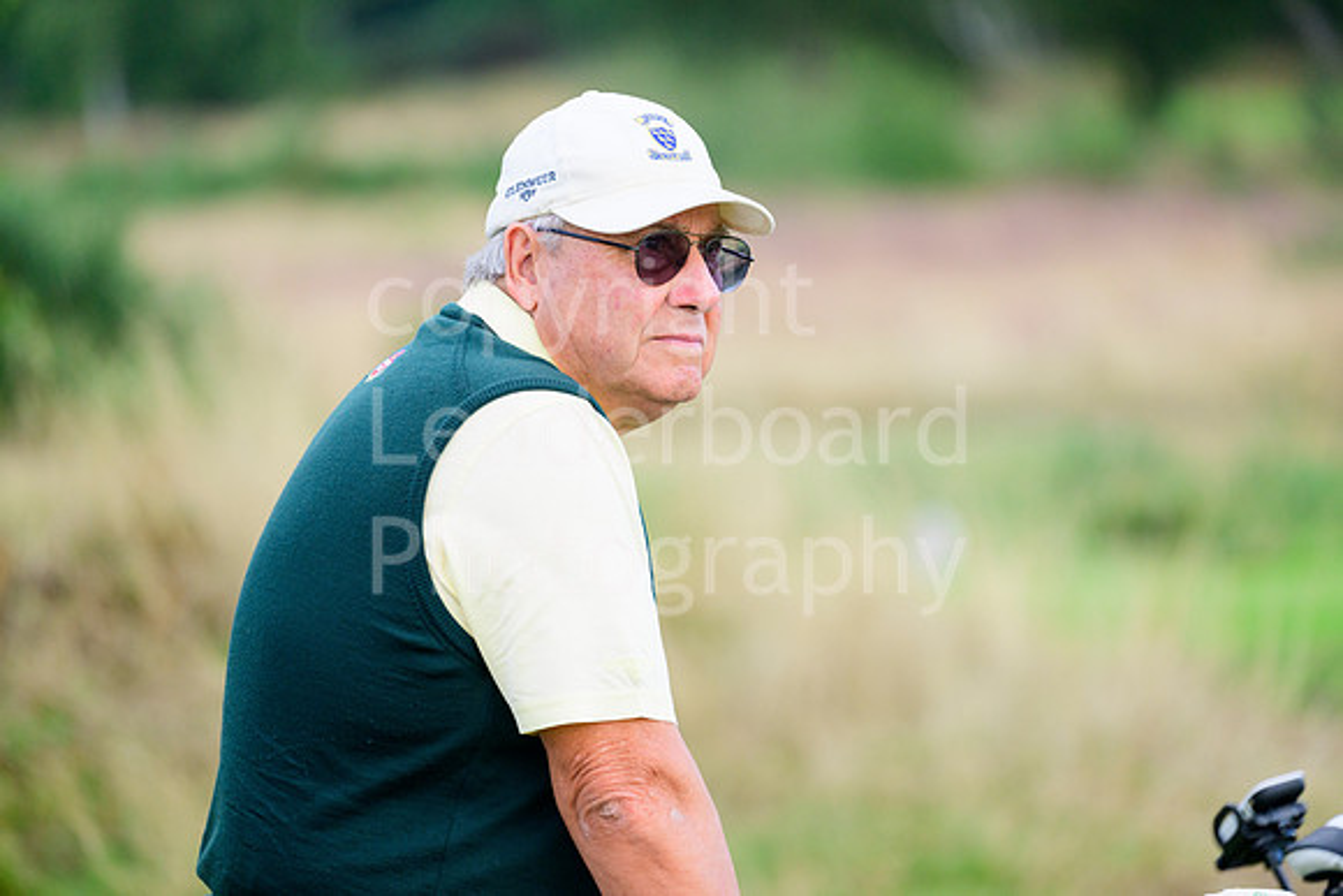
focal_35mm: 310
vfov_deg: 4.4
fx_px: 11567
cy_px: 448
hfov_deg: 6.6
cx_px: 672
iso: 1000
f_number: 5.6
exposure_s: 1/1250
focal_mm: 310
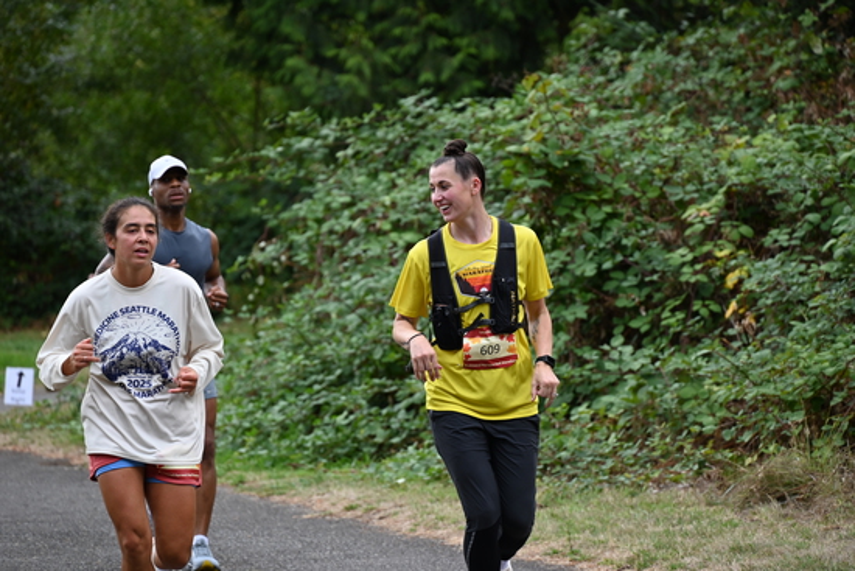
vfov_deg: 6.9
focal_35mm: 200
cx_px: 428
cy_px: 286
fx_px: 4751
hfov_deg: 10.3
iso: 400
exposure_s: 1/400
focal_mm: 200
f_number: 6.3
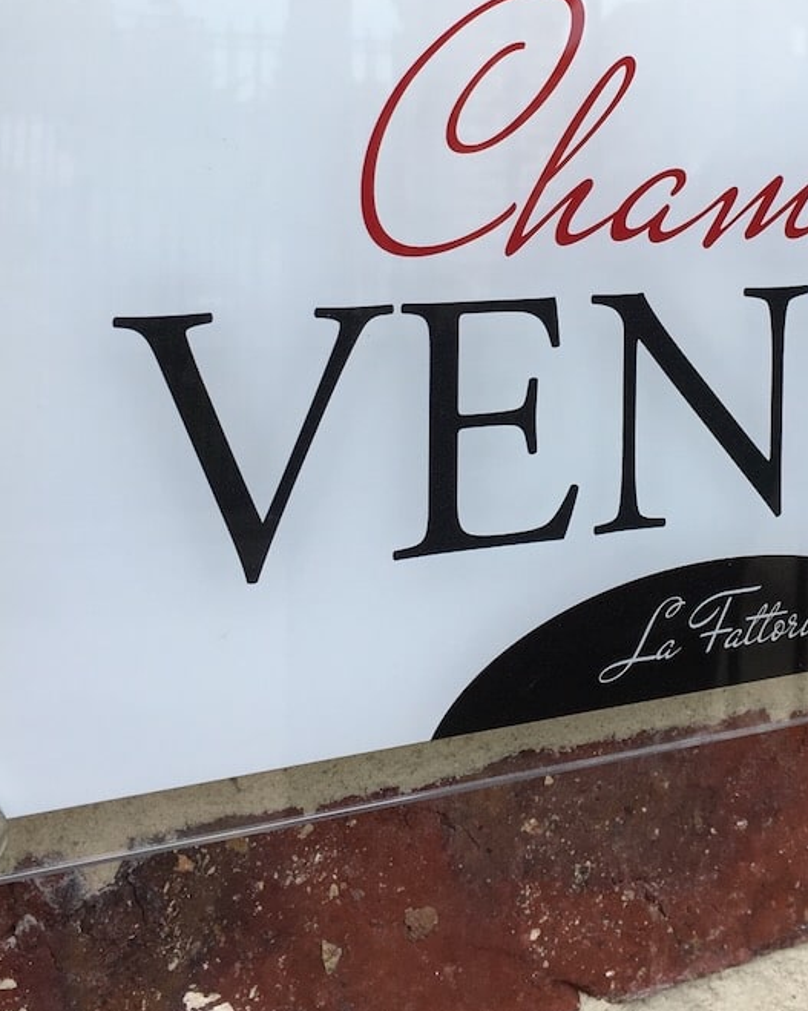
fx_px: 1644
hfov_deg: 27.3
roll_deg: -0.1
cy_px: 236
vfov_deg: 33.4
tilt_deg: -3.0
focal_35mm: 55
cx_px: 589
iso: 25
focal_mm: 4.15
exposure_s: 1/409
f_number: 2.2
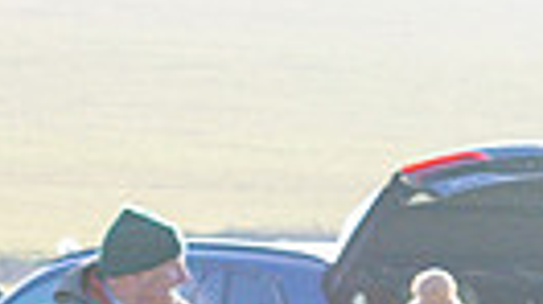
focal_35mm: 460
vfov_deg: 2.6
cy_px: 800
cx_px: 242
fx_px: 6618
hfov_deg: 4.7
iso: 640
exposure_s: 1/1000
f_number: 4
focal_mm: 39
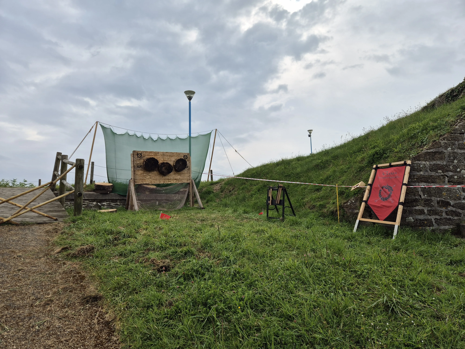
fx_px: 309
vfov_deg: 58.9
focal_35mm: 23
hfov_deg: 73.9
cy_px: 174
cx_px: 232
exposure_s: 1/1516
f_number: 1.8
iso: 25
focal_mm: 5.4
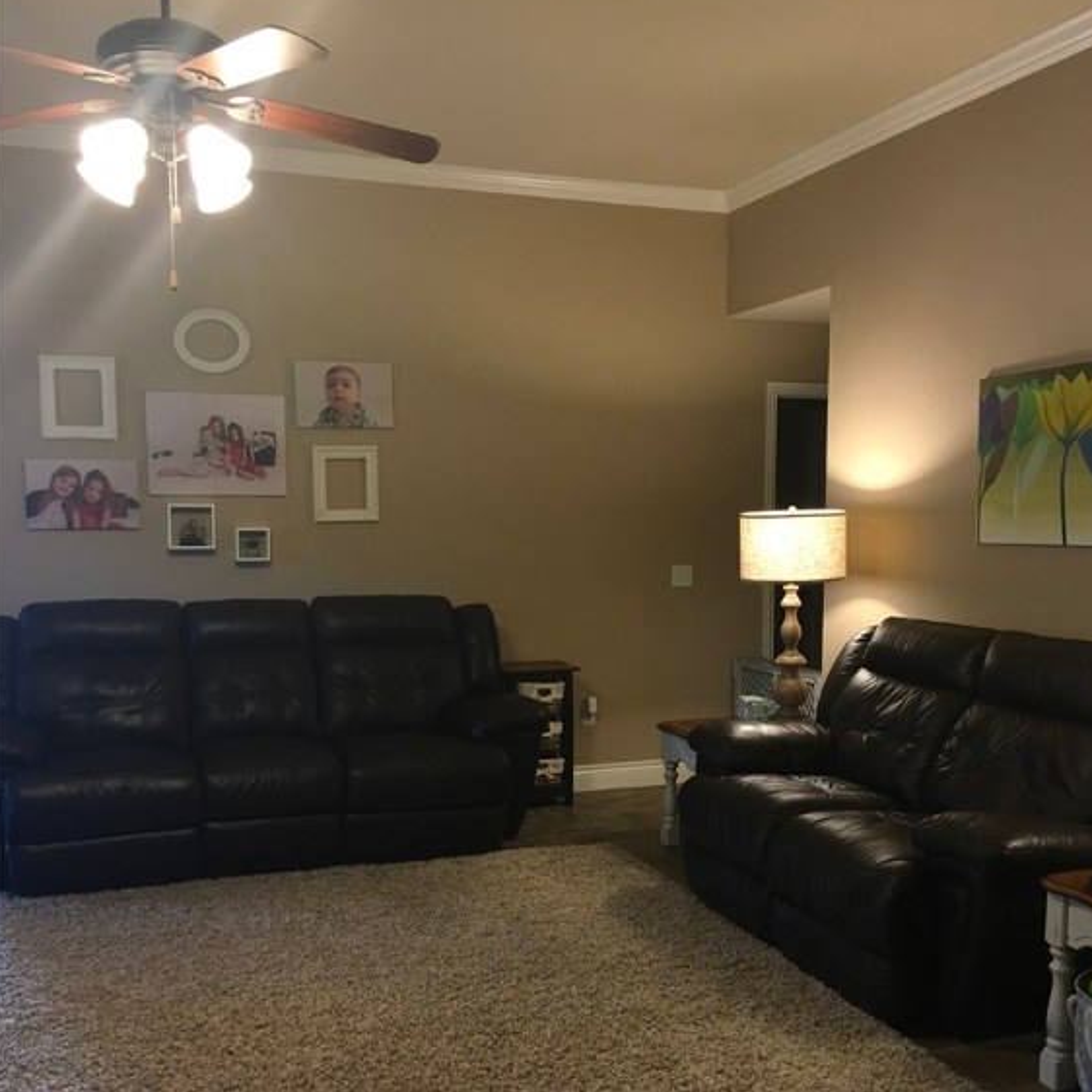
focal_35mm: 35
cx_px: 550
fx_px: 1249
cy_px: 628
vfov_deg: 47.1
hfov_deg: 47.2
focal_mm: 4.15
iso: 100
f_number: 2.2
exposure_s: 1/30
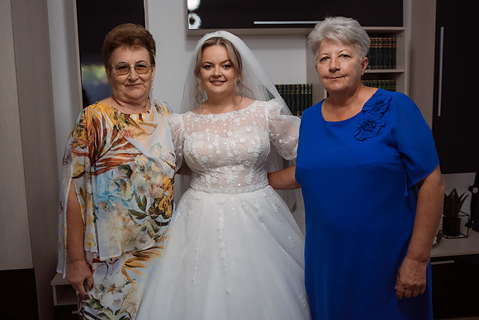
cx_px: 228
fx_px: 441
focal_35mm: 33
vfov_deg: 39.8
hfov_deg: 57.0
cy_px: 143
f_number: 2.8
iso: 1600
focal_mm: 29
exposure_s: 1/200
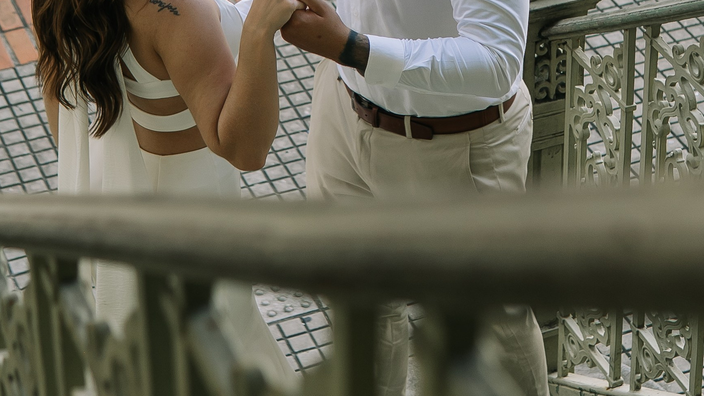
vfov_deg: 10.6
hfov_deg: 19.1
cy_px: -106
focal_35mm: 112
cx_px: 393
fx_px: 2091
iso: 125
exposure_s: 1/200
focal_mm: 30
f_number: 2.8
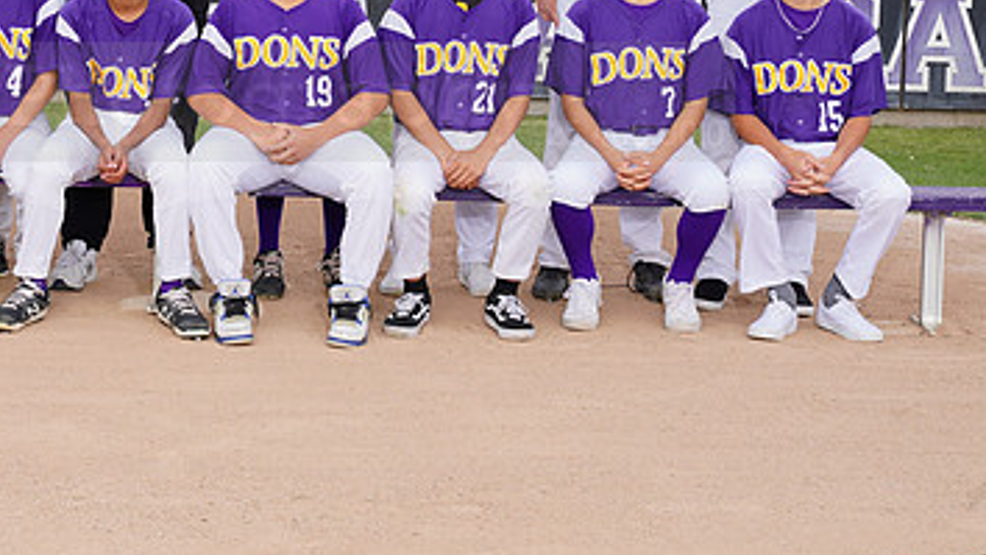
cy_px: 79
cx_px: 195
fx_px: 3137
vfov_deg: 10.1
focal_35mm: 120
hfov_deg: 17.7
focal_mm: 70
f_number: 9
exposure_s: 1/250
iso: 200
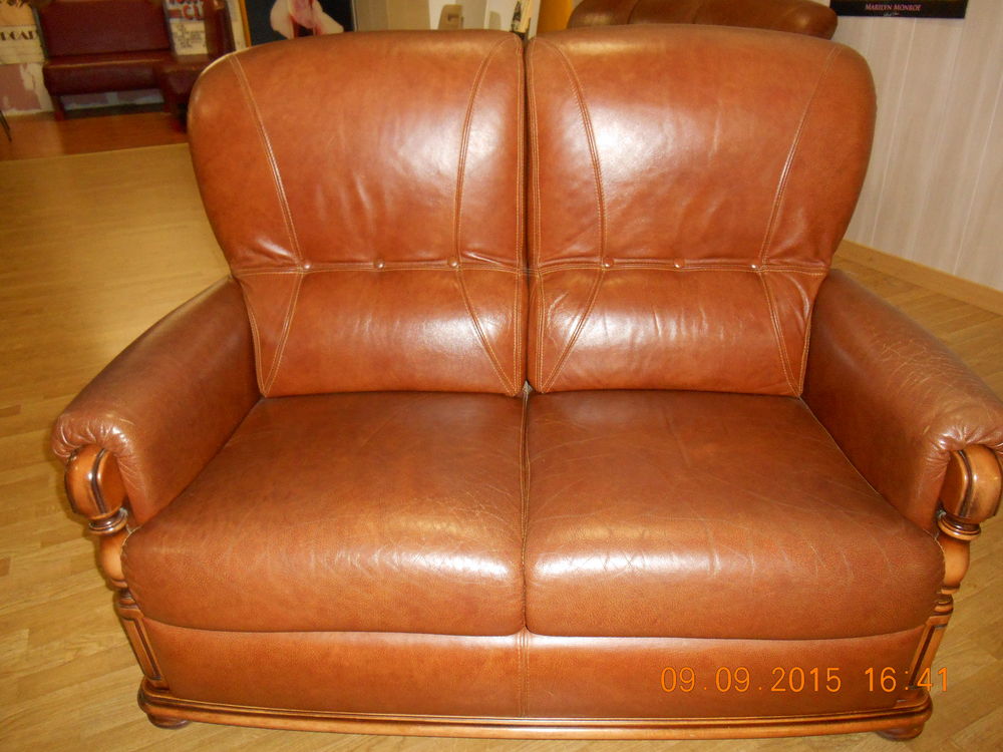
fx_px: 753
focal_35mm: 26
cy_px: 376
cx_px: 502
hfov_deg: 67.3
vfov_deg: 53.1
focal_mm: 4.7
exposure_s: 1/25
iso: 450
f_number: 3.4
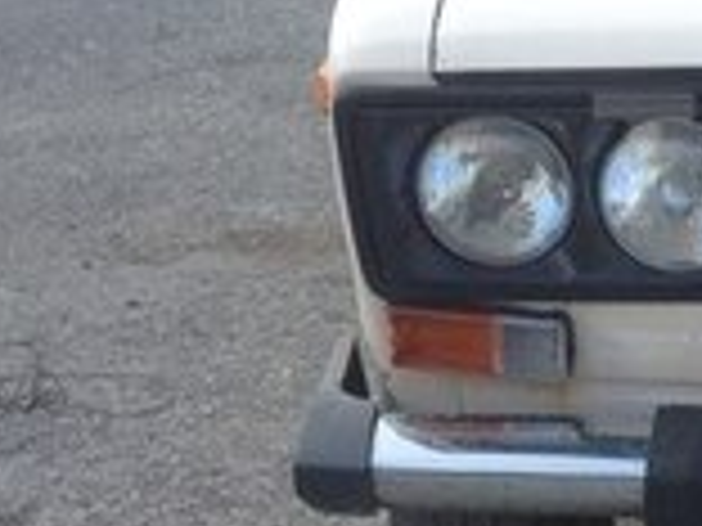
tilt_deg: -12.9
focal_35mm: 140
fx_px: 2839
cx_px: 1053
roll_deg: -1.6
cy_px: 160
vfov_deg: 10.6
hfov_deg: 13.3
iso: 50
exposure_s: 1/384
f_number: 2.4
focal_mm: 4.12
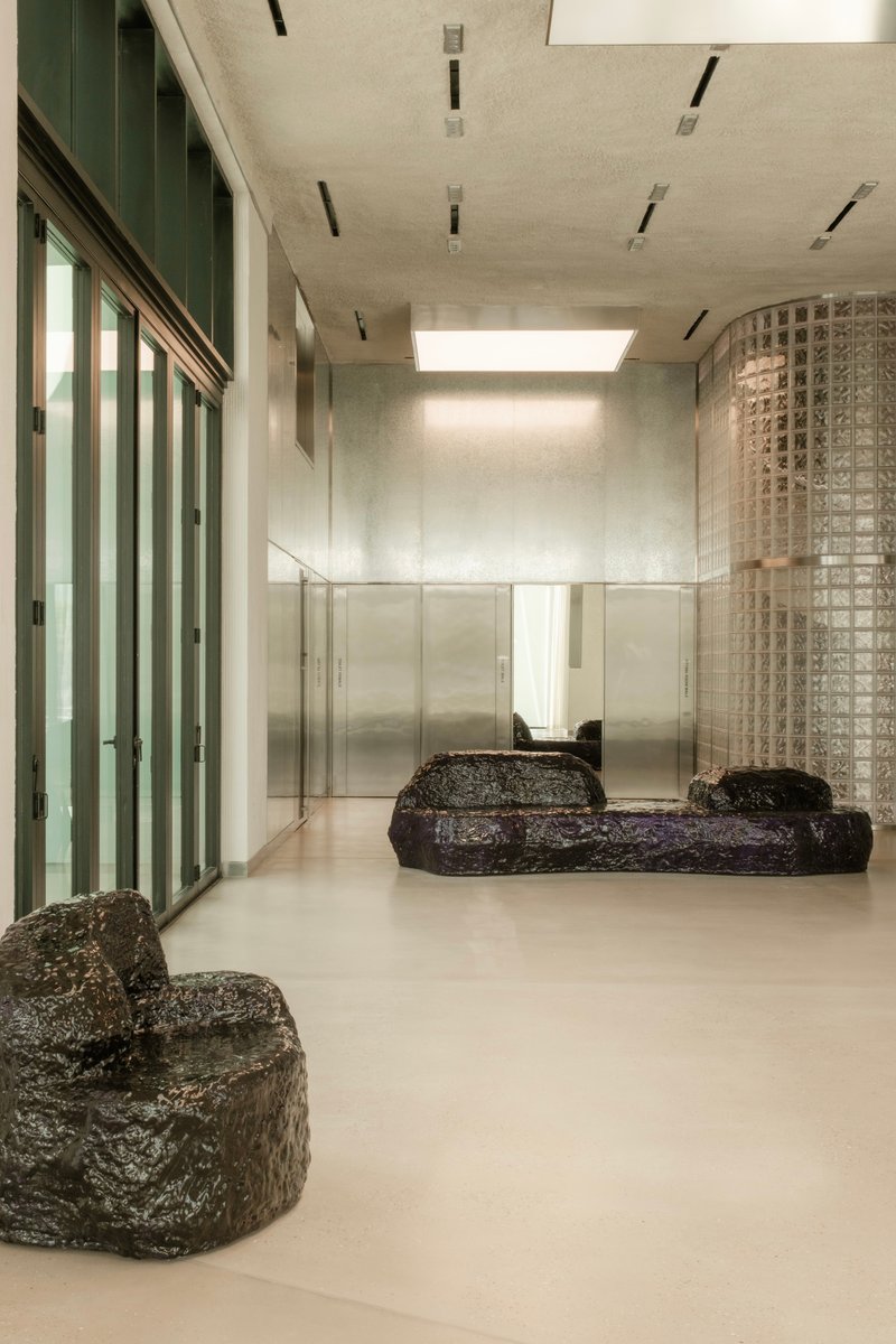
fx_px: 1531
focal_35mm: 41
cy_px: 672
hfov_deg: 32.6
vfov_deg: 47.4
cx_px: 448
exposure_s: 1/50
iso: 400
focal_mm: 27.5
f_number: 11
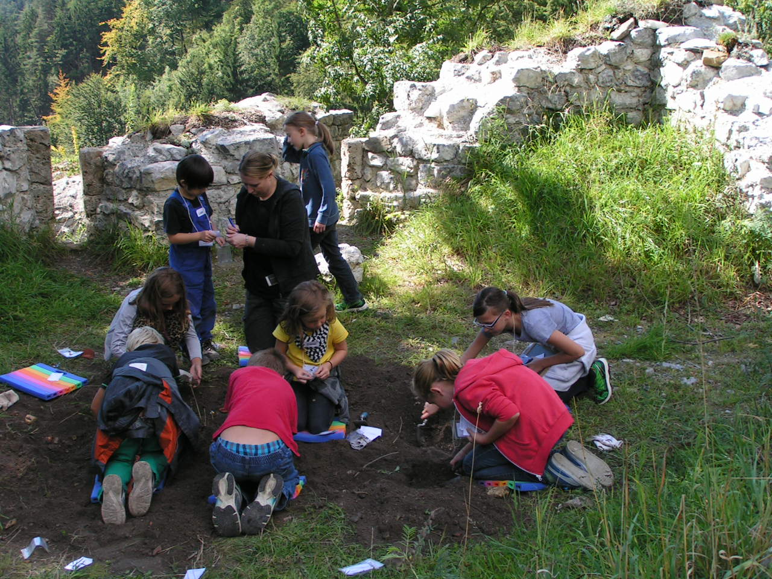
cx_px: 386
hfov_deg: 36.8
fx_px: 1160
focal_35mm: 52
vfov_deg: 28.0
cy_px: 290
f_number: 5
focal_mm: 8
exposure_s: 1/100
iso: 50
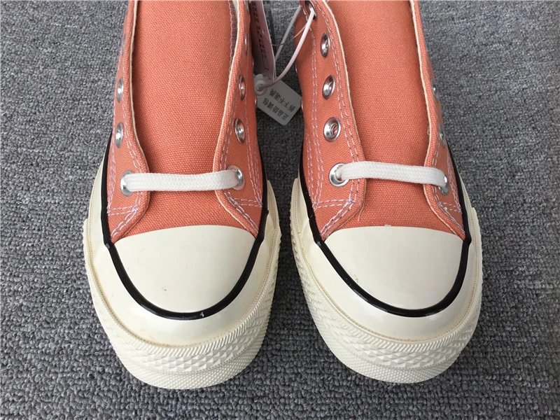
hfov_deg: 58.4
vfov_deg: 45.4
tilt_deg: -52.4
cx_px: 280
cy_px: 210
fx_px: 502
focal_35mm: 31
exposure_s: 1/416
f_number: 2.4
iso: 25
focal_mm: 3.3
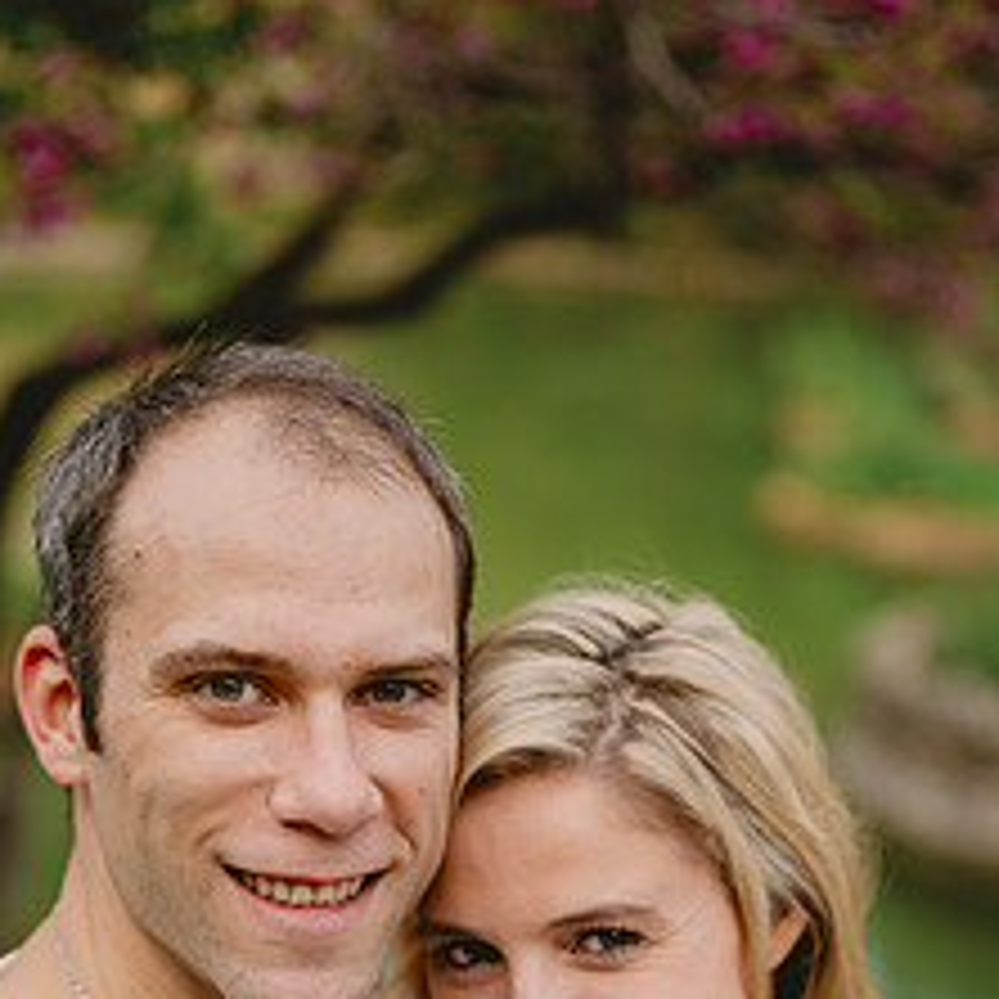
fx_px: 2808
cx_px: 479
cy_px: 1008
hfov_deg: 20.2
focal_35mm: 86
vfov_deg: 19.6
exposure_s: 1/400
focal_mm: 50
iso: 80
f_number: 2
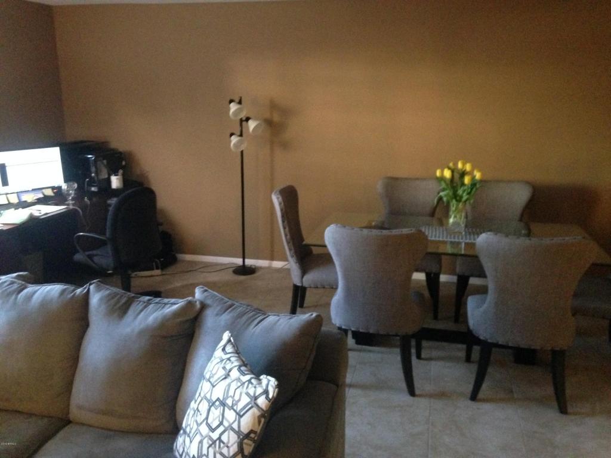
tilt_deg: -14.6
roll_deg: +0.5
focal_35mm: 33
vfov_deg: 42.9
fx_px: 582
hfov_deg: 55.4
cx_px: 306
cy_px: 229
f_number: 2.4
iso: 800
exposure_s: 1/15
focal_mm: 4.12
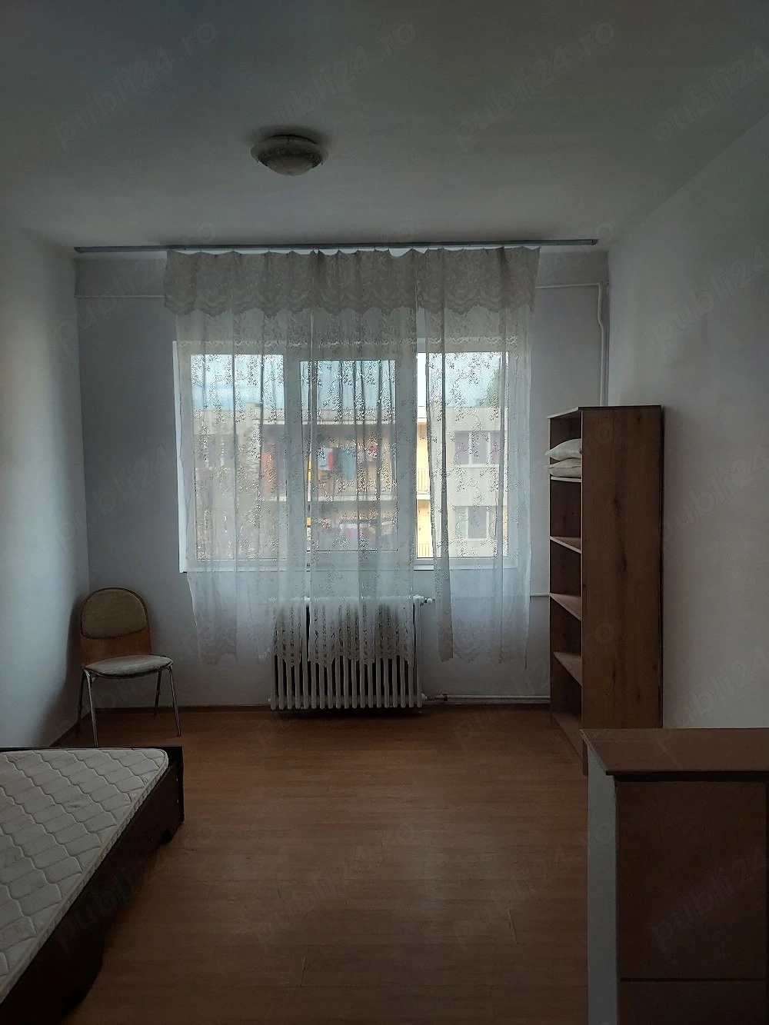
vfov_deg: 71.6
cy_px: 512
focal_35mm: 24
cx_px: 384
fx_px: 711
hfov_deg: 56.8
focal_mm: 4.6
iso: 40
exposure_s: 1/50
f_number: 1.8
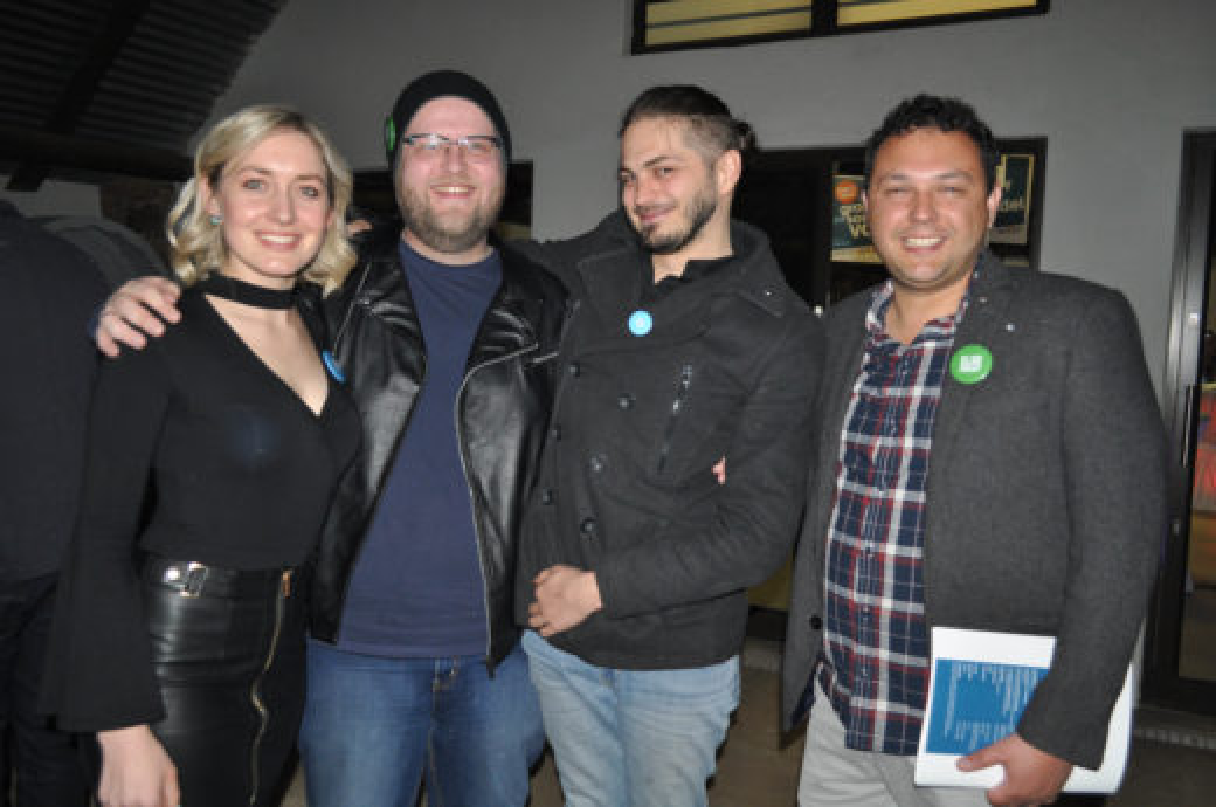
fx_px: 1012
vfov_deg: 43.5
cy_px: 404
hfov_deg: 62.0
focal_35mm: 30
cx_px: 608
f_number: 3.8
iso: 800
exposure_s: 1/60
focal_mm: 20
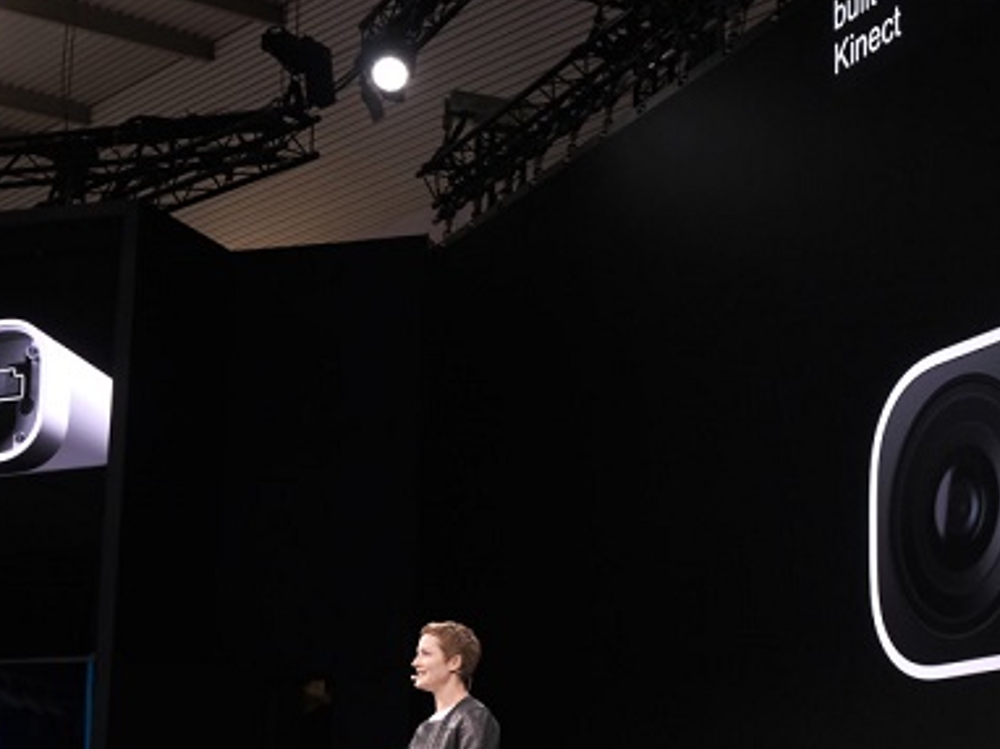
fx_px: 2136
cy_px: 505
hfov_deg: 26.2
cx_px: 665
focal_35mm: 74
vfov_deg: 19.8
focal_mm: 32.9
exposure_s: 1/60
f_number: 6.4
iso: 3200
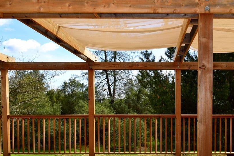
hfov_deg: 41.3
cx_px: 158
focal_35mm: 47
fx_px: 306
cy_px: 121
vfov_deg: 28.2
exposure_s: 1/250
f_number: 7.1
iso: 125
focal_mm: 20
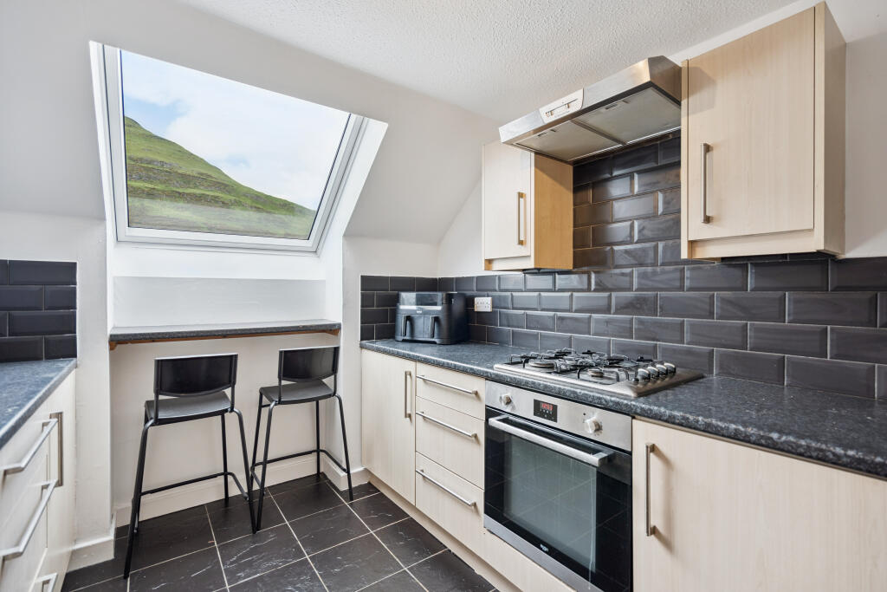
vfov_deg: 73.8
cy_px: 296
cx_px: 444
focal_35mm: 16
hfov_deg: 96.7
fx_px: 394
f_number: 4
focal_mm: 16
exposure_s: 1/100
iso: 250
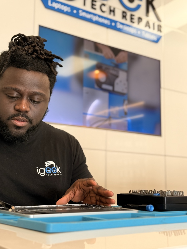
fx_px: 353
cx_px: 94
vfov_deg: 38.9
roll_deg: -1.2
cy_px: 122
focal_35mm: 49
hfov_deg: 29.7
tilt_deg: +10.5
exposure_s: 1/120
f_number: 1.78
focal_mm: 6.76
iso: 100
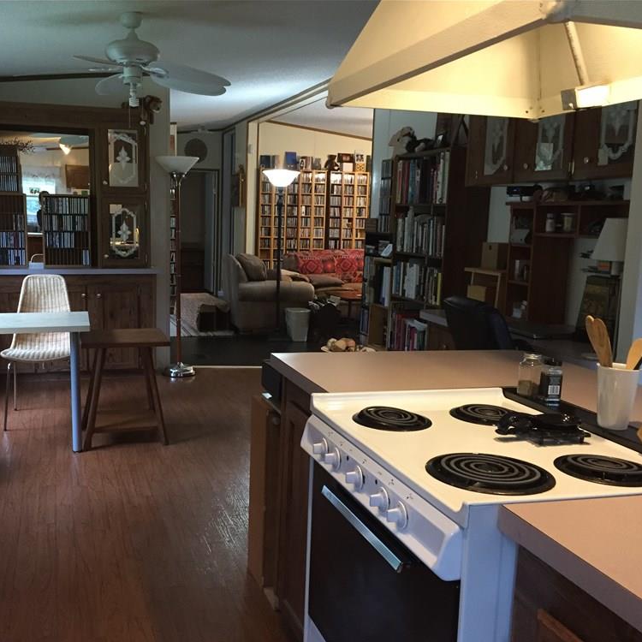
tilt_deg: -8.0
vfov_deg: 47.2
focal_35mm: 35
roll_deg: -2.1
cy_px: 328
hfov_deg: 46.9
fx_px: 734
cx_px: 246
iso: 160
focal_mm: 4.15
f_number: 2.2
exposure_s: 1/30
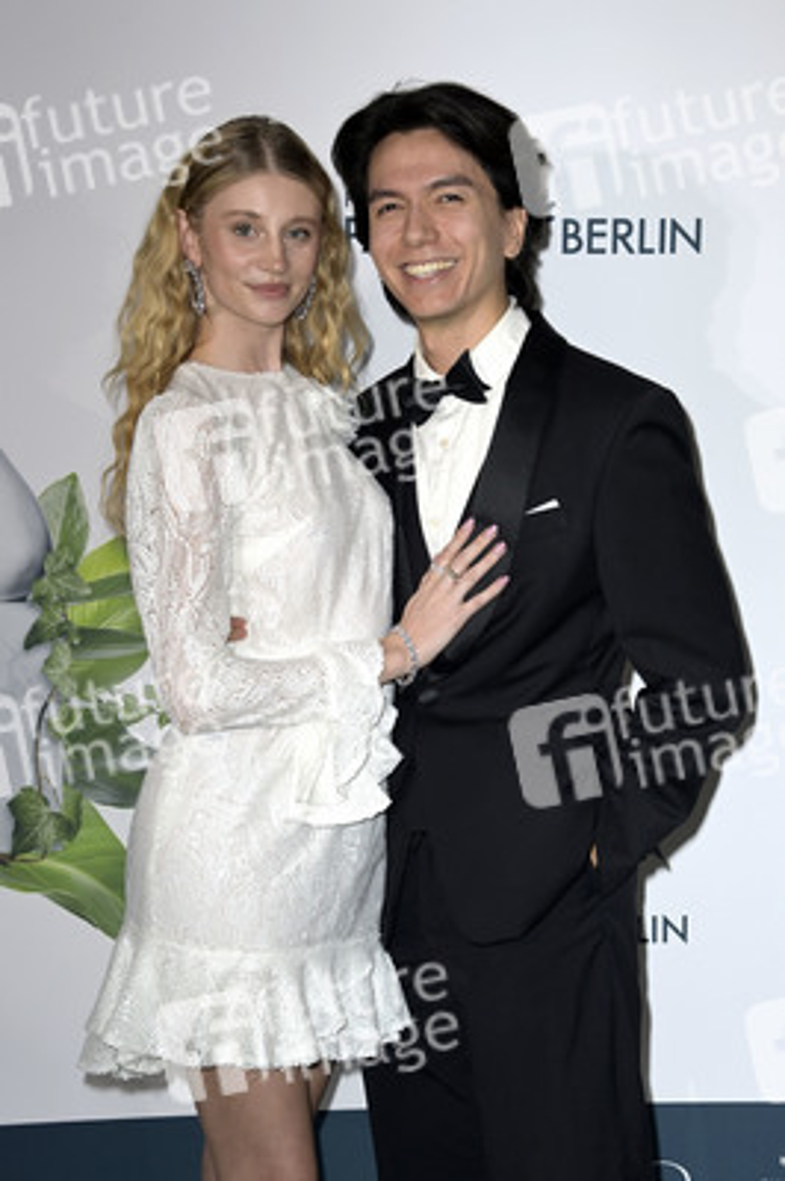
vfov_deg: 28.9
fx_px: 2293
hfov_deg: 19.4
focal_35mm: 70
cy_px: 590
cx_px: 392
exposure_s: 1/250
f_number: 6.3
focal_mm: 70
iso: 640
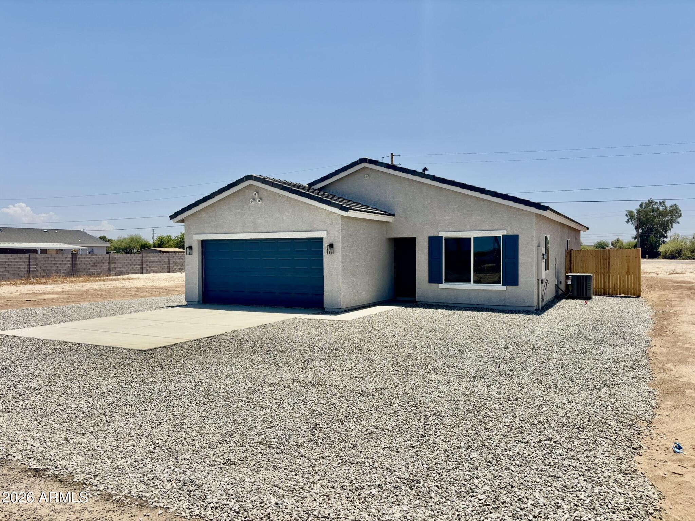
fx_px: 522
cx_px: 348
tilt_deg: -0.5
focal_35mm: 26
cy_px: 260
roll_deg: +0.0
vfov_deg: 53.1
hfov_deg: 67.3
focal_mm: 5.96
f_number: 1.6
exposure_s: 1/5952
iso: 50
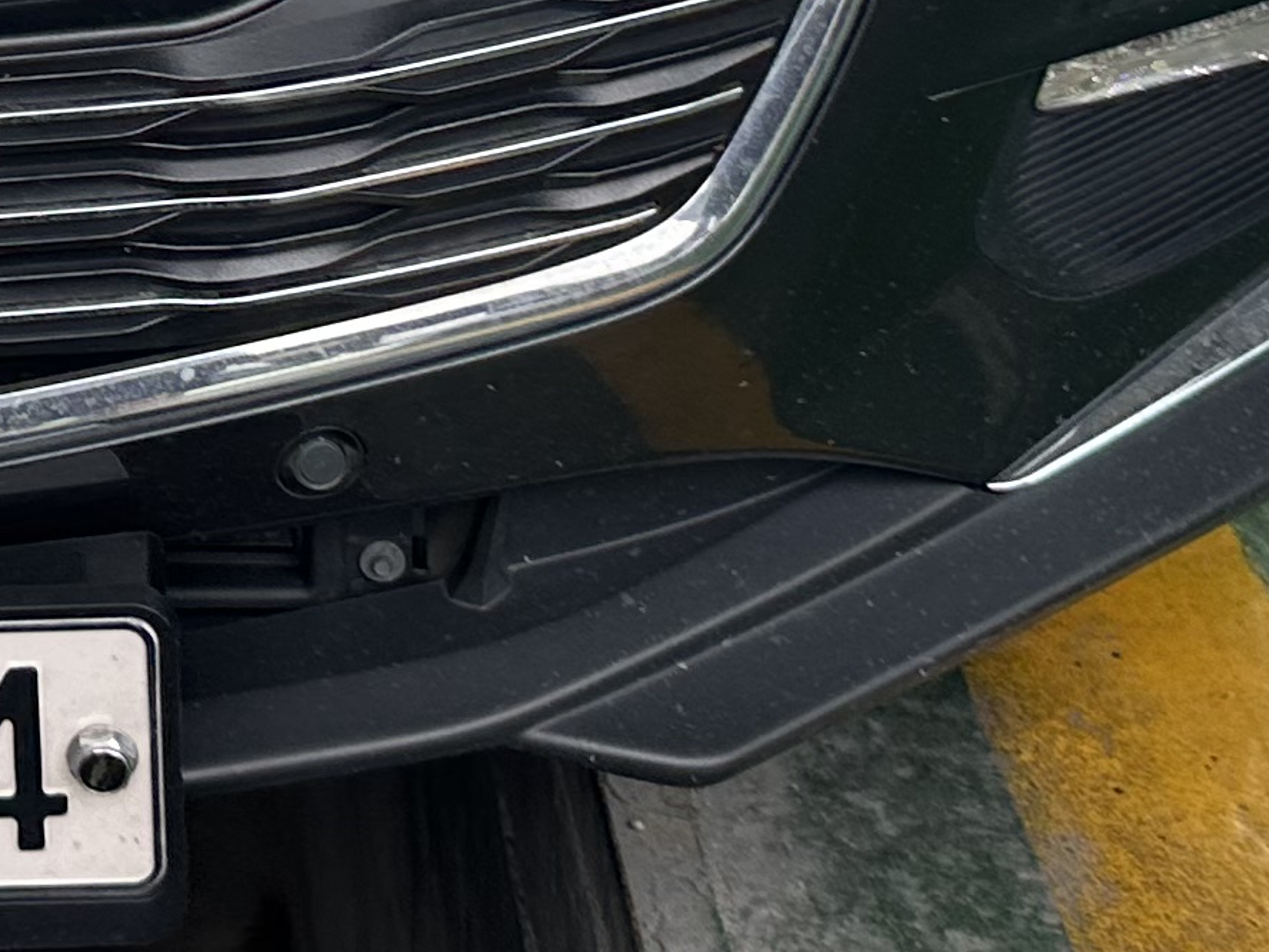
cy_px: -557
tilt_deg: -13.6
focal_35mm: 109
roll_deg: +1.6
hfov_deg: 17.2
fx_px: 3996
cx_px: -273
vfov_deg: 12.7
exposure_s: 1/343
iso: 80
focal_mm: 6.86
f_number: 1.78
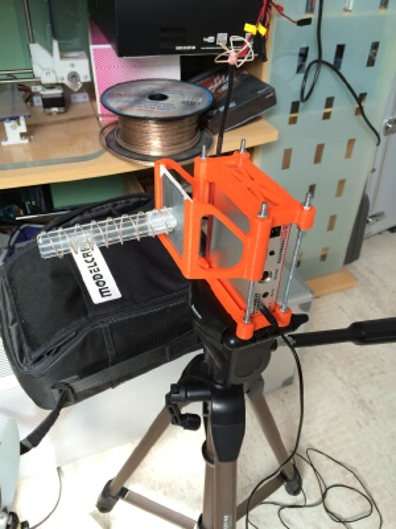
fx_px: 442
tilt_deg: -35.4
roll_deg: -1.3
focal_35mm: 29
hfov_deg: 48.2
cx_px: 198
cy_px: 264
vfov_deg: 61.7
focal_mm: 4.15
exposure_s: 1/30
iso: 32
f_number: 2.2
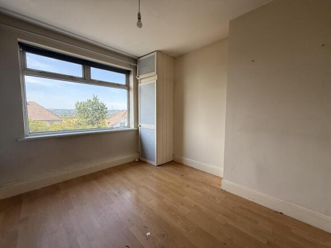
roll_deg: -0.9
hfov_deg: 102.1
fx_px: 134
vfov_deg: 85.7
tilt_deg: -4.8
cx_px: 166
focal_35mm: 14
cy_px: 124
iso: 64
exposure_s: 1/271
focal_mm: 2.22
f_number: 2.2
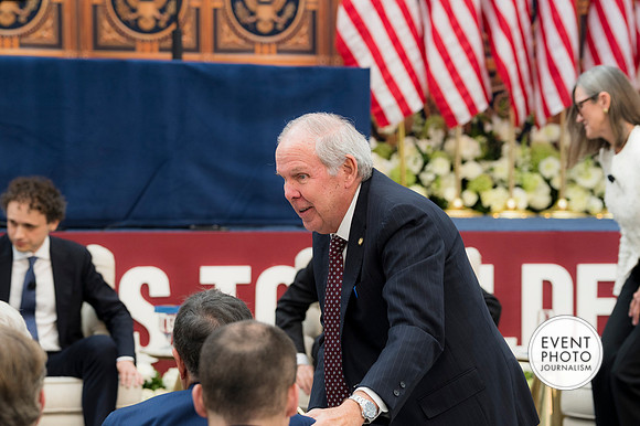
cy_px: 213
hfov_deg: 16.5
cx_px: 320
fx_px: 2203
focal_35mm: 124
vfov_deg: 11.0
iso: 560
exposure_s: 1/320
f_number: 3.5
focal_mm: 83
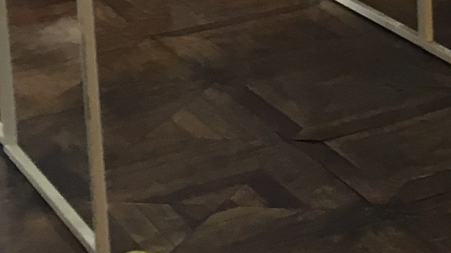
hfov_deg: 13.0
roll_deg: +1.9
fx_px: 1829
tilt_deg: -6.7
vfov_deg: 7.5
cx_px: 754
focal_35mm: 153
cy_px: -327
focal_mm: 4.15
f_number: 2.2
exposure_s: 1/33
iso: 64
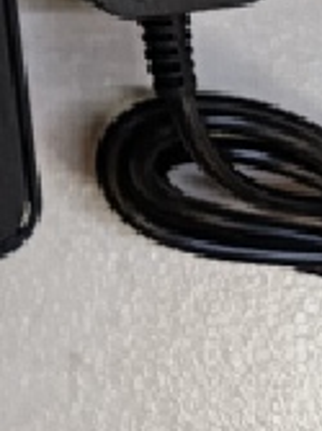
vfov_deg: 9.9
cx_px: -680
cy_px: -588
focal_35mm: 176
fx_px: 2186
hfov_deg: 7.3
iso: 203
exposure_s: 1/66.6
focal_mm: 4.71
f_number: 1.79
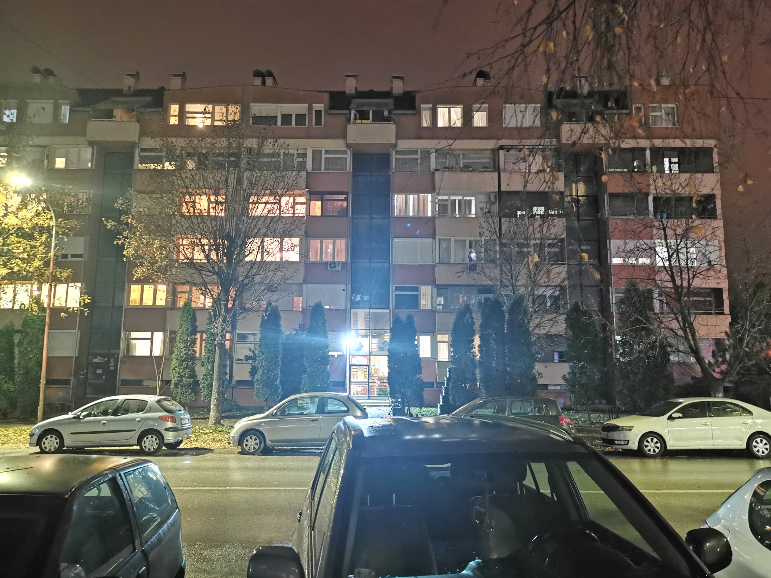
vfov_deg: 51.4
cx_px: 386
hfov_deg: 65.3
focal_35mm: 27
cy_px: 289
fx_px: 601
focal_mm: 5.58
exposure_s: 6
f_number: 1.8
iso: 800
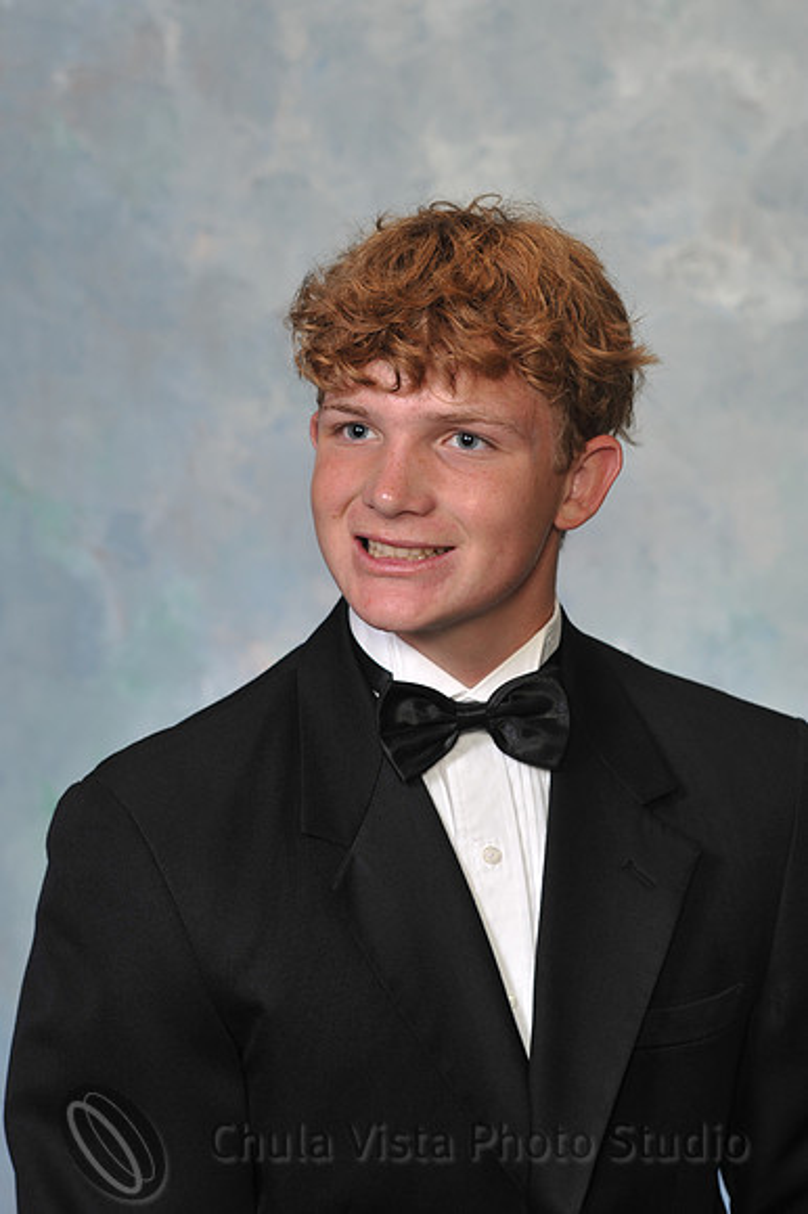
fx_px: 4550
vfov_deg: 15.2
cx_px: 404
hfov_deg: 10.1
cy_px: 607
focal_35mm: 135
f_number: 7.1
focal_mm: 135
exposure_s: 1/125
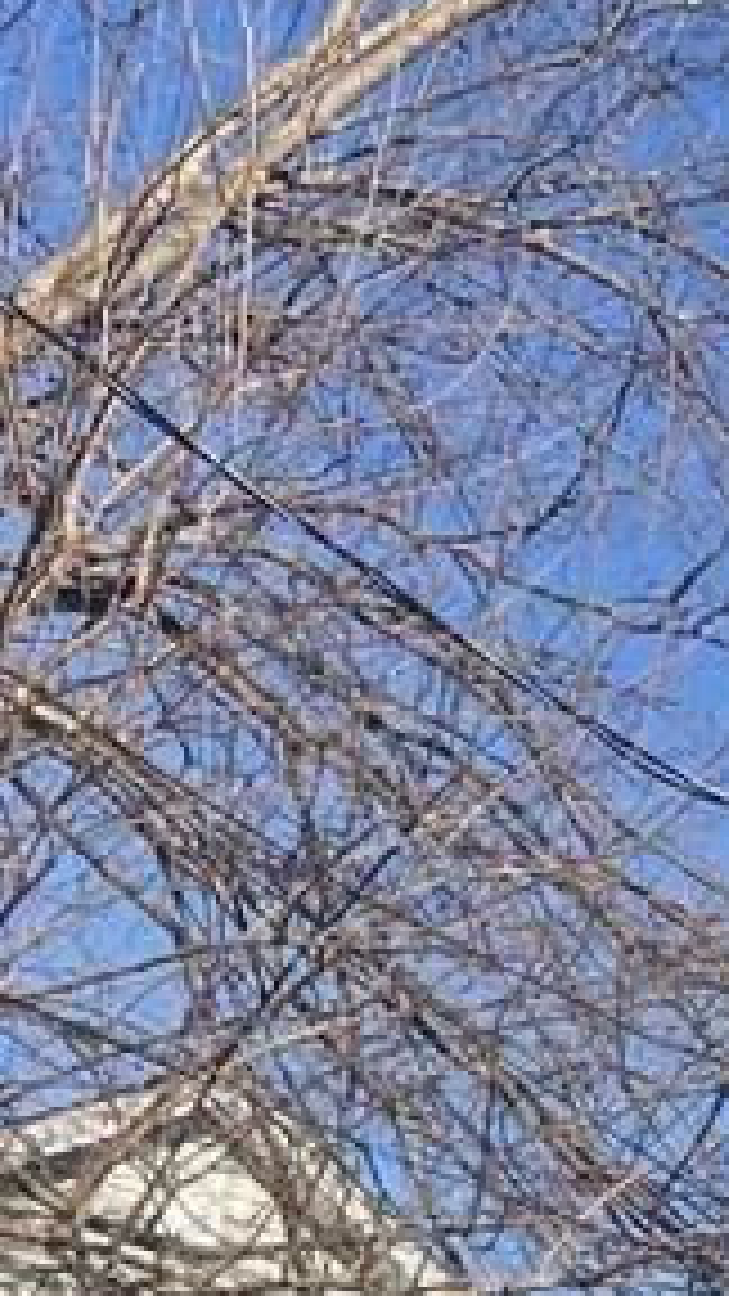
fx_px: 4330
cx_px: 1728
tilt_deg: +7.5
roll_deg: -1.3
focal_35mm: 126
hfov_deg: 8.8
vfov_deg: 15.9
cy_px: 1791
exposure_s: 1/4630
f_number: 1.5
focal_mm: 5.7
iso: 50
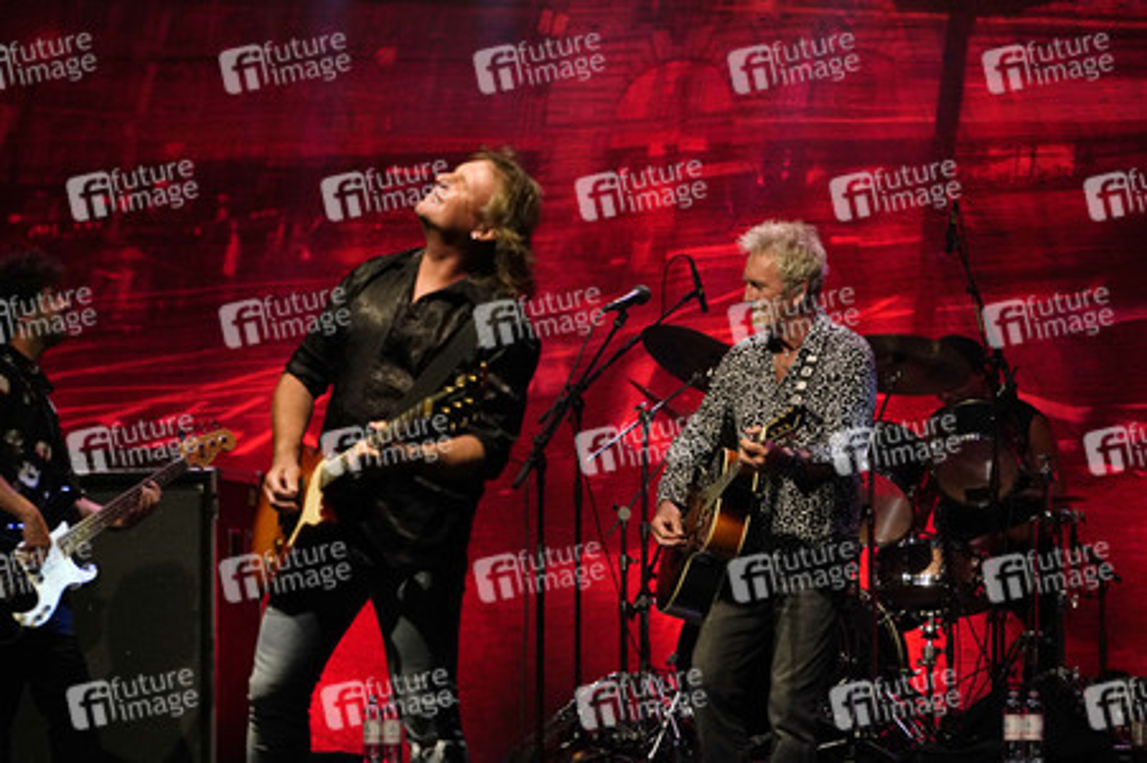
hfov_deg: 10.3
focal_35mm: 200
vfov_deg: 6.9
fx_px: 6367
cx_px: 574
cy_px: 382
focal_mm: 200
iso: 1600
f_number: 5.6
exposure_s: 1/100
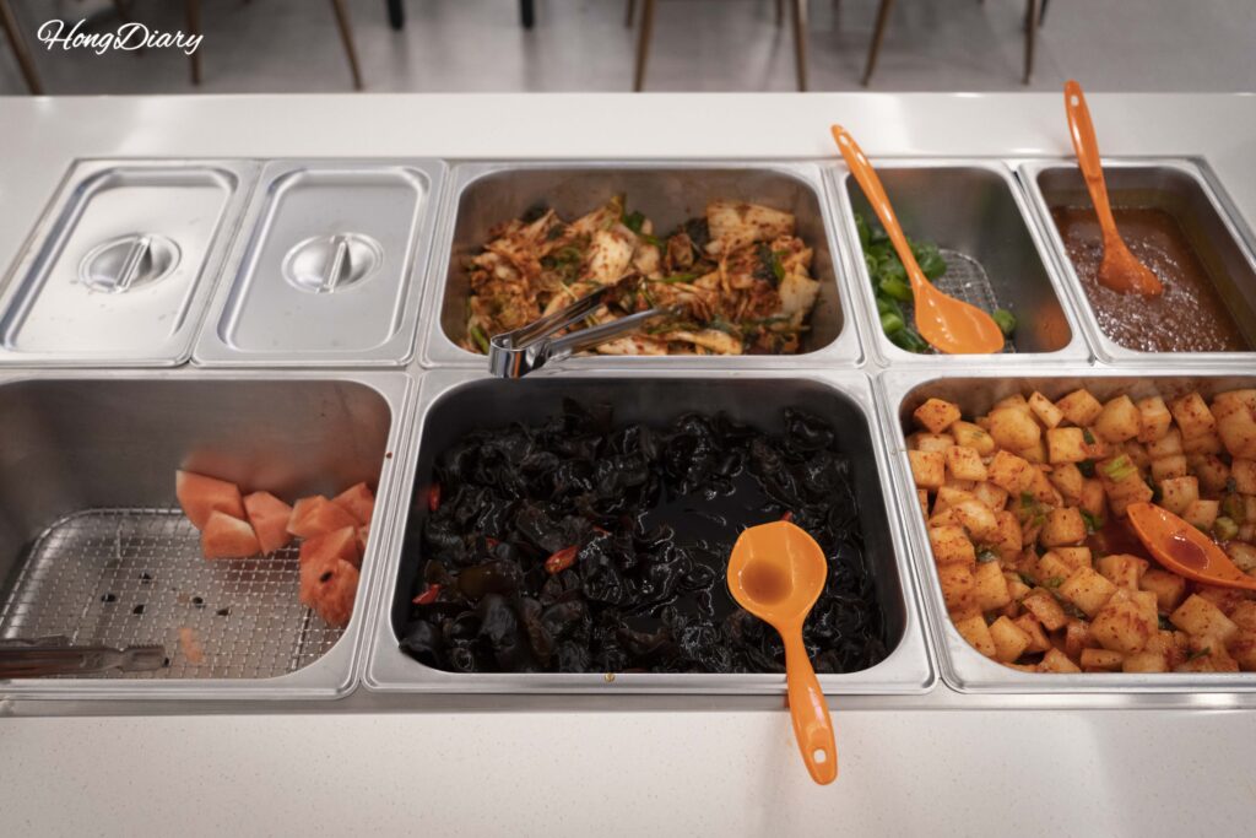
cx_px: 628
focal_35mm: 33
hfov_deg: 57.2
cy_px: 419
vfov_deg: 40.0
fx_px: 1151
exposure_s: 1/160
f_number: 4.5
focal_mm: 33
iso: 2500
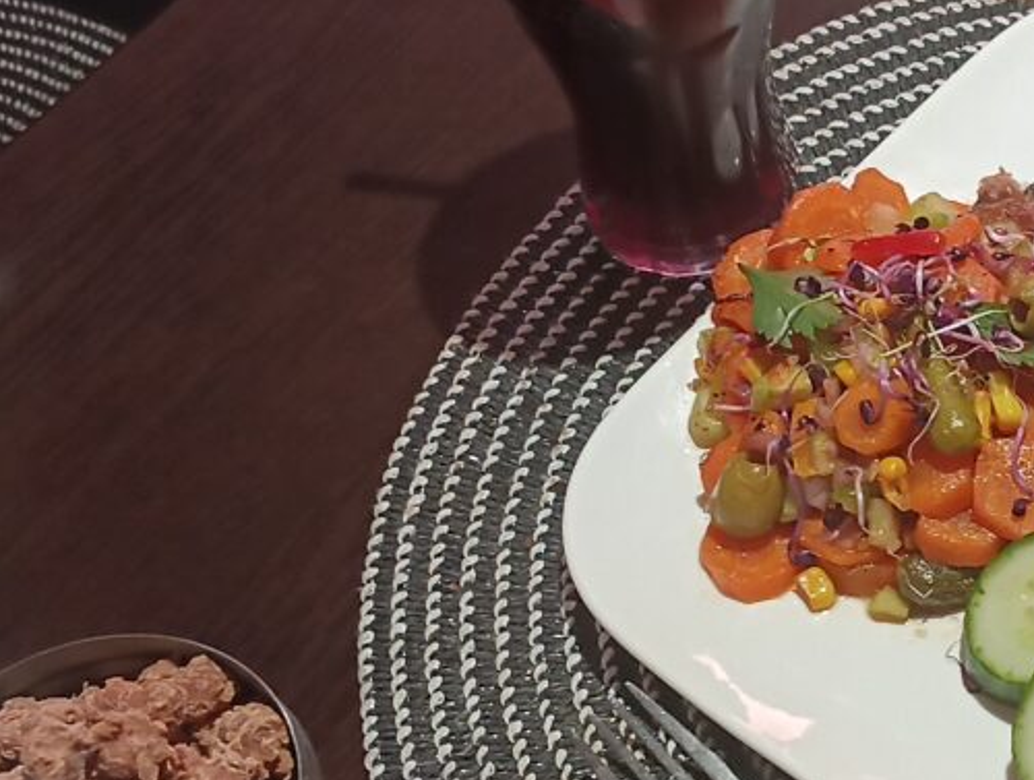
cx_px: 924
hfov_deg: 21.7
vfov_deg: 16.8
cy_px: 462
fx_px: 2634
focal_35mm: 88
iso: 733
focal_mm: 3.96
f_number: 1.8
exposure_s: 1/33.3
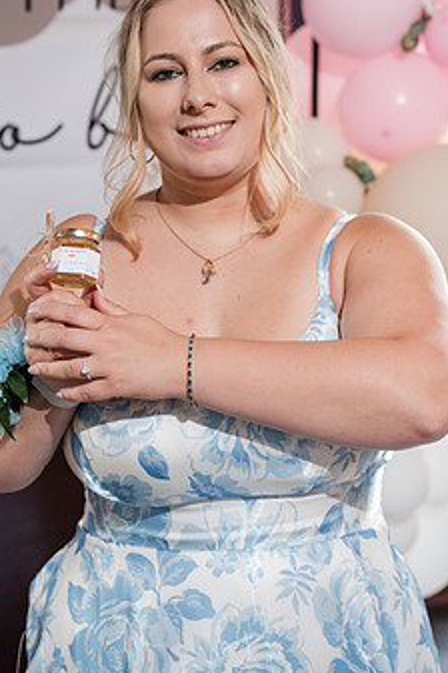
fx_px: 1549
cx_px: 206
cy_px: 260
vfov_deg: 24.4
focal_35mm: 83
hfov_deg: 16.5
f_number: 4
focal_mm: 62
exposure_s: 1/250
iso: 2000
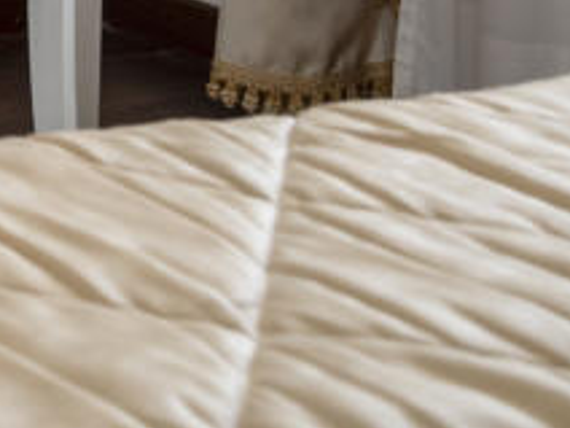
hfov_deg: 10.0
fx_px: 2766
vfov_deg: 8.0
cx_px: -887
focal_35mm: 168
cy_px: -685
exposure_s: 1/6
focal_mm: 29
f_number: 6.3
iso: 320
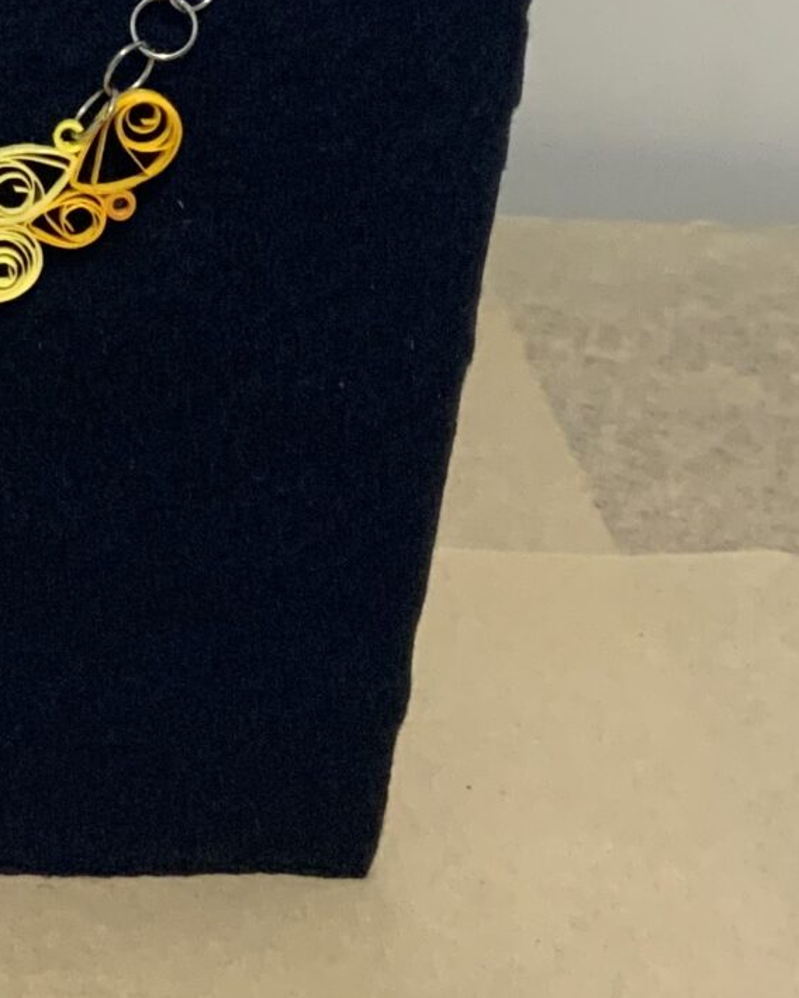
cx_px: -201
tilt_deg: -23.1
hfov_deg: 14.5
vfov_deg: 18.5
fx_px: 3015
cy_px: 70
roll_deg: -1.5
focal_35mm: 102
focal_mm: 3
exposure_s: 1/60
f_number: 1.8
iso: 160
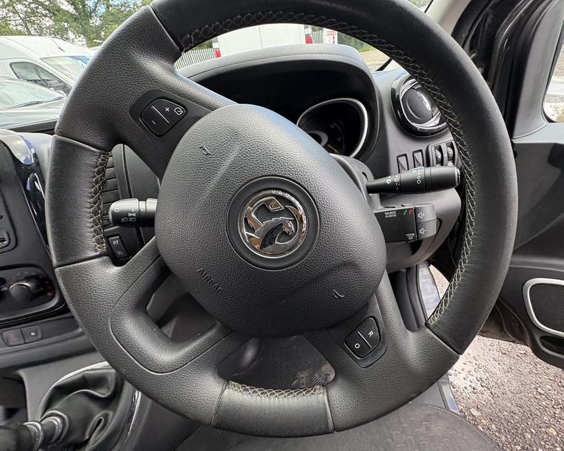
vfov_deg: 84.0
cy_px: 226
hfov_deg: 96.6
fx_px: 250
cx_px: 305
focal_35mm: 15
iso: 100
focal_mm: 2.22
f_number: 2.2
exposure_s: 1/143
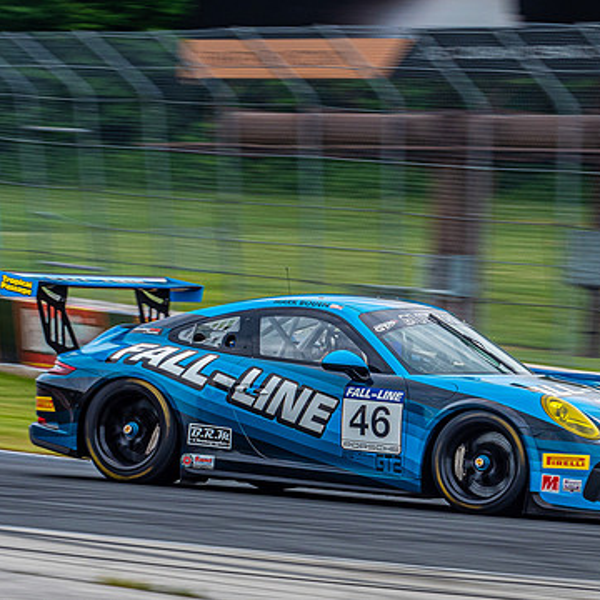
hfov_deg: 5.6
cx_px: 456
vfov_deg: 5.6
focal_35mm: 314
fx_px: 6158
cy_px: 397
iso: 200
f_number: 9
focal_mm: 100
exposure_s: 1/125
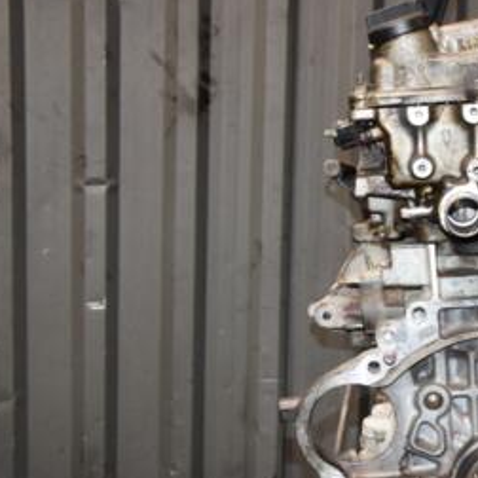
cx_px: 451
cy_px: 324
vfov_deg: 22.6
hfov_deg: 22.1
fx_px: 1188
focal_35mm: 76
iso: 800
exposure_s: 1/60
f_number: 5
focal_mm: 25
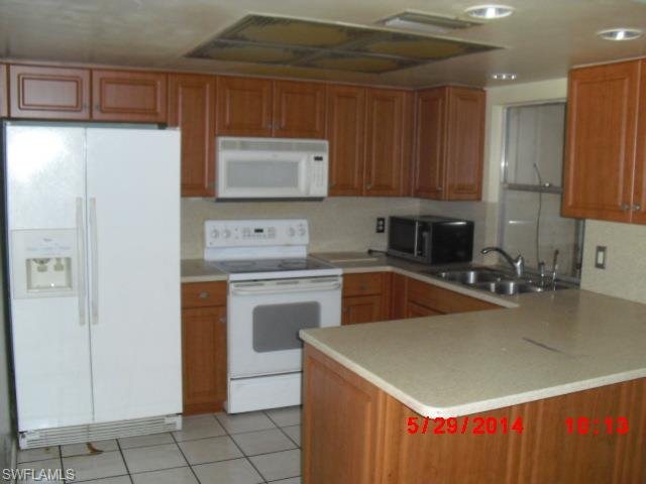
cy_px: 242
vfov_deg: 39.7
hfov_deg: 51.4
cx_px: 323
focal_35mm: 36
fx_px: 672
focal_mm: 6.3
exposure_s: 1/60
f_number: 3.1
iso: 400
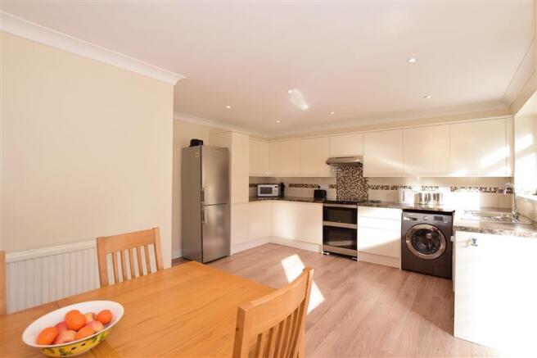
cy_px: 179
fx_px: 224
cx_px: 268
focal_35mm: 15
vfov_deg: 77.3
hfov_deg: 100.4
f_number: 5.6
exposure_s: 1/125
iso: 400
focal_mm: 10
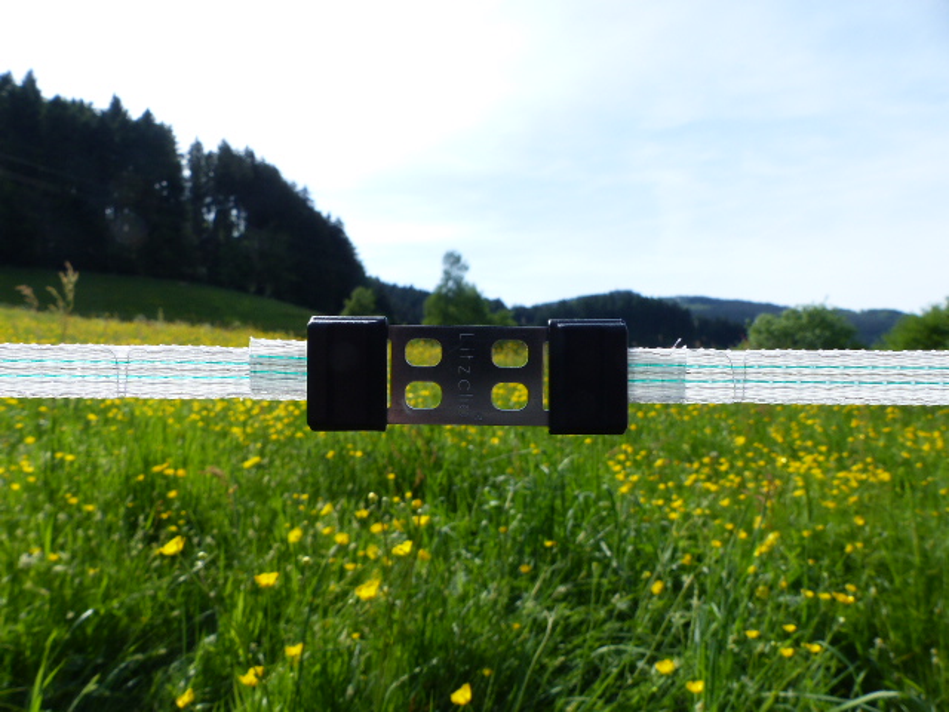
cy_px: 356
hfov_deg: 69.4
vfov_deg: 54.9
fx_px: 685
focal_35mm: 25
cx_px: 474
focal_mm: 4.5
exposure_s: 1/640
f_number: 4
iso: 100
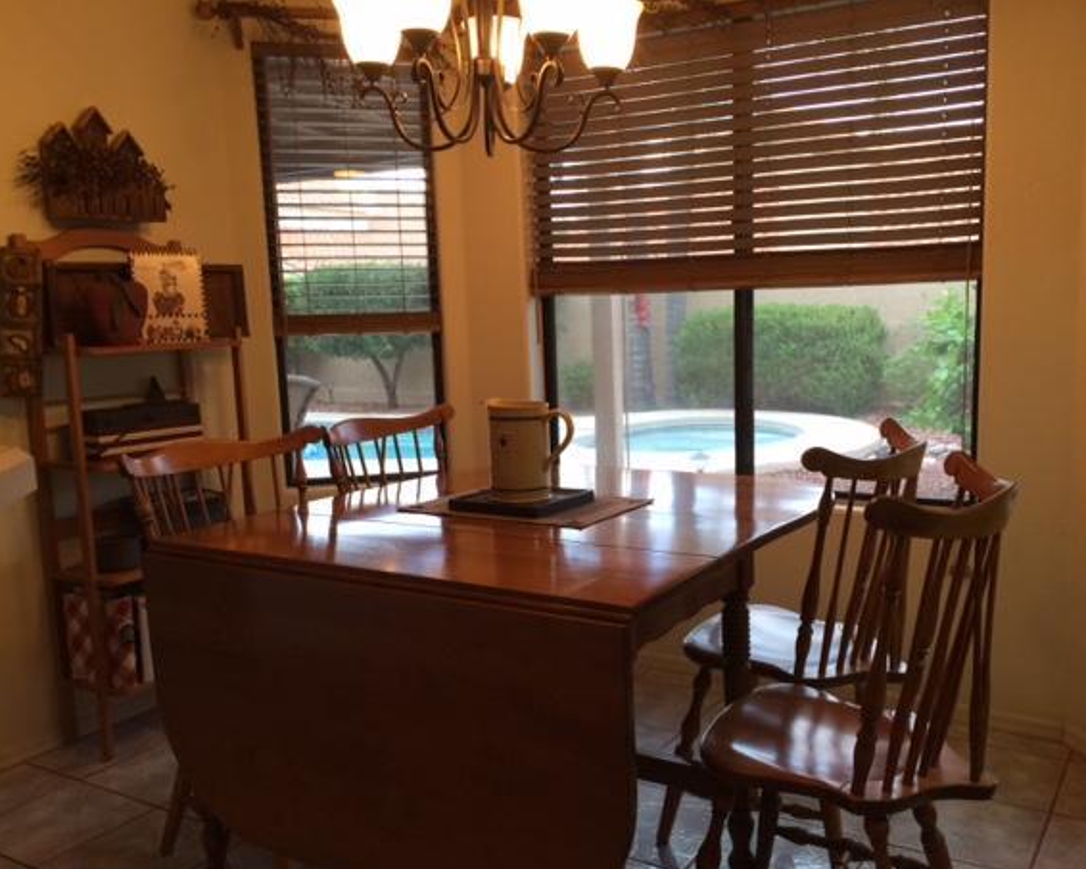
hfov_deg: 55.5
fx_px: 1029
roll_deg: +1.3
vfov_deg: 45.8
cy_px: 458
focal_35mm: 32
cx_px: 610
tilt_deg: -7.6
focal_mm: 4.15
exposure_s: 1/30
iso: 64
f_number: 2.2
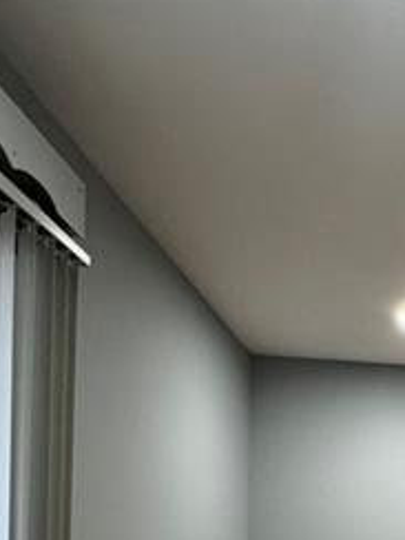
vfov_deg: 37.8
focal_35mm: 44
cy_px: 551
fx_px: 686
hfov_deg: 27.3
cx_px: 531
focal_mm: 2.22
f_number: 2.2
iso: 250
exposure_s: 1/60
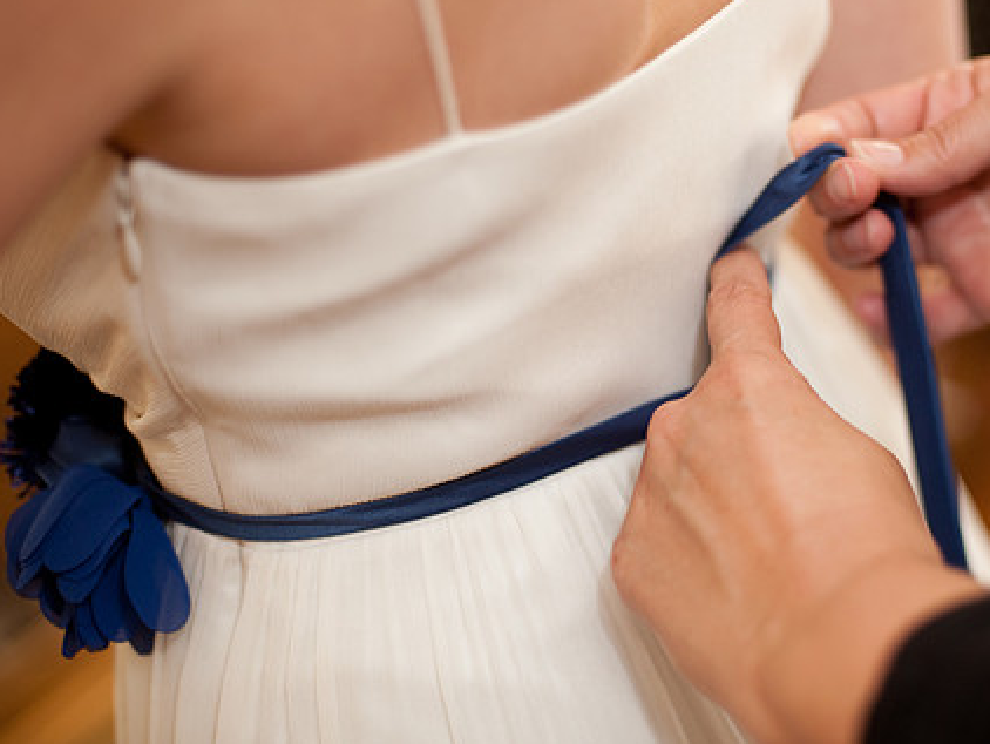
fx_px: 1889
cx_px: 659
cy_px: 310
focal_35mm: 66
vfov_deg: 22.3
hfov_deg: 29.2
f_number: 1.8
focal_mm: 50
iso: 200
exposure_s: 1/100
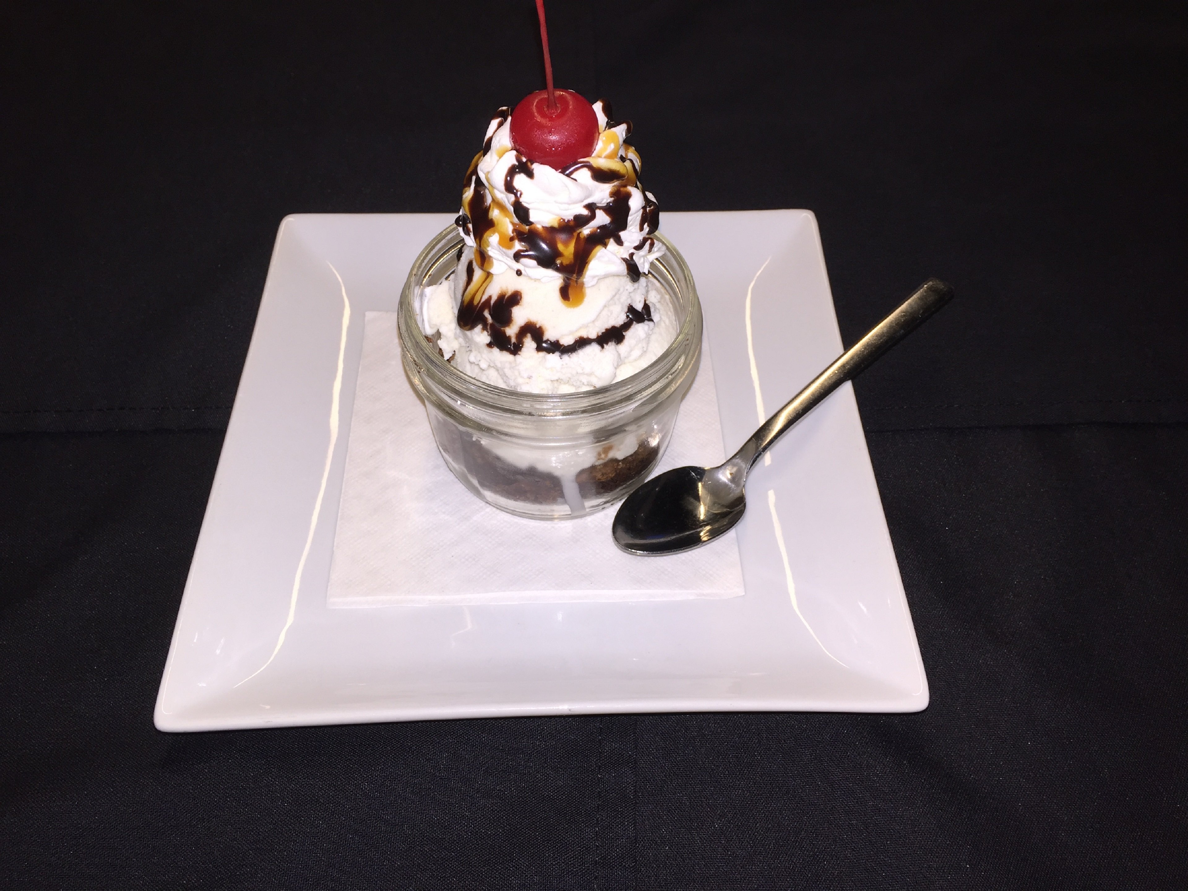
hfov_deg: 61.7
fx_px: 995
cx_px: 594
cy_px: 446
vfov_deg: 48.2
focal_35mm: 29
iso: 32
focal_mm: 4.15
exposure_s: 1/54
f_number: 2.2
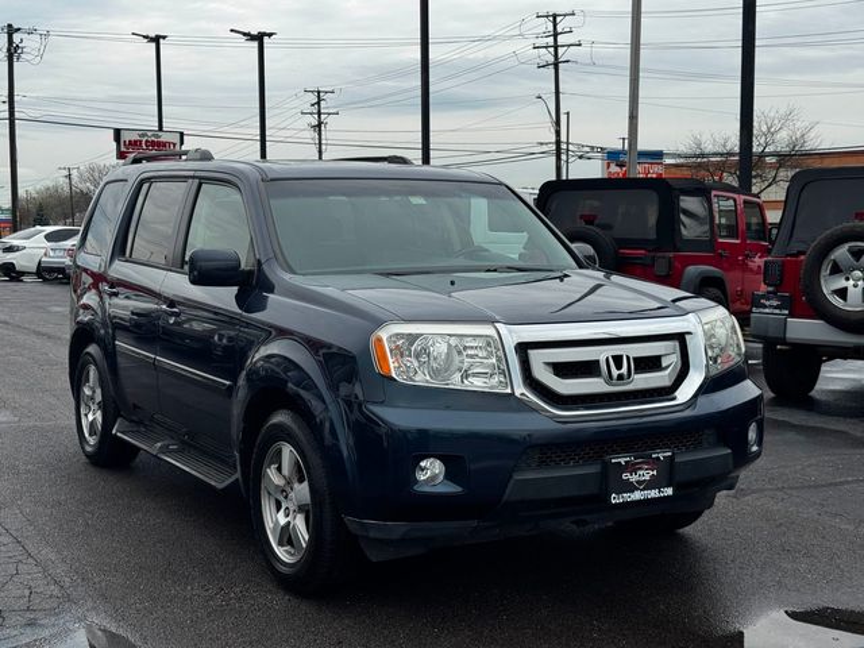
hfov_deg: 39.7
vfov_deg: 30.3
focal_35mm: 48
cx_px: 432
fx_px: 1198
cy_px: 324
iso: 64
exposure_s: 1/3425
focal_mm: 6.76
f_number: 1.78
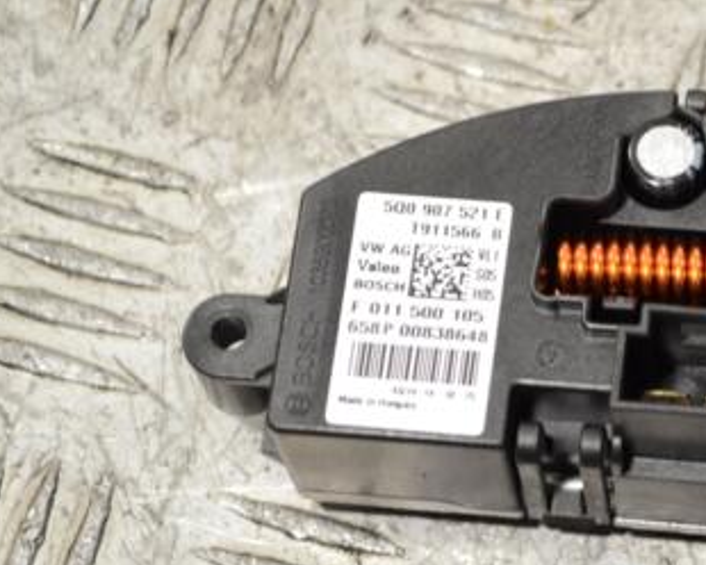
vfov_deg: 10.3
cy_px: 267
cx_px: 672
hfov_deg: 12.7
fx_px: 3132
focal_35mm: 150
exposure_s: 1/30
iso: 280
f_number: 5.6
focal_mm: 55
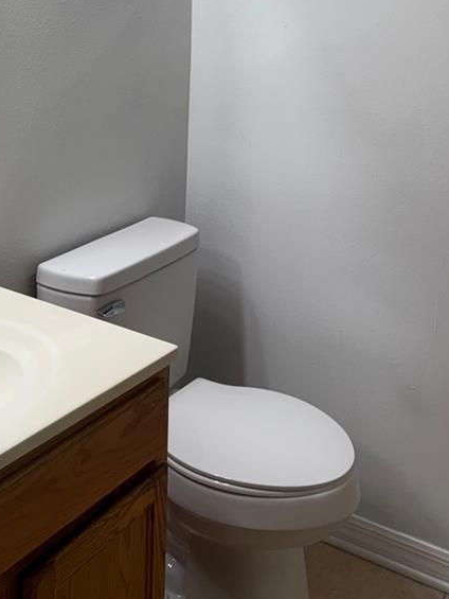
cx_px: 313
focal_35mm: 51
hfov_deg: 28.3
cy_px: -31
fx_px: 882
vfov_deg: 33.5
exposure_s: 1/160
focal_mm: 6.76
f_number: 1.78
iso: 64
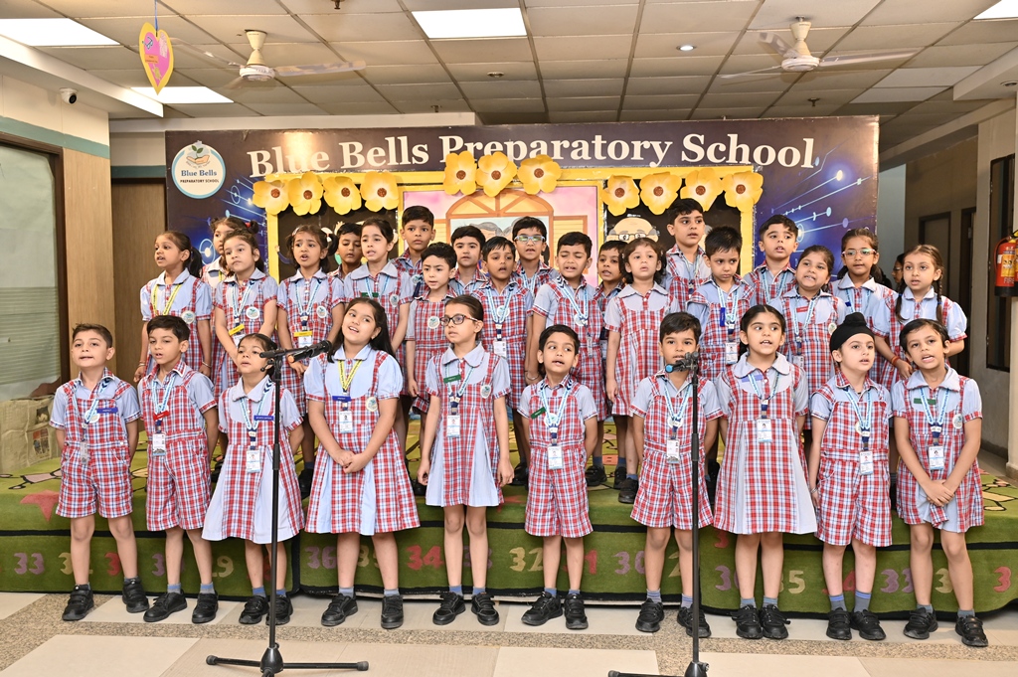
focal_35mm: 32
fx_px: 904
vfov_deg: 41.1
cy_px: 338
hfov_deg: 58.8
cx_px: 509
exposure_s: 1/250
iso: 800
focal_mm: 32
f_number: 4.5
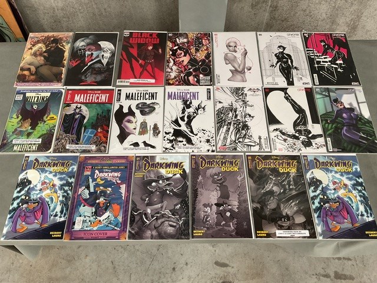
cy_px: 142
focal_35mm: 29
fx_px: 316
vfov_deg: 48.2
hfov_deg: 61.7
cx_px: 188
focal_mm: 3
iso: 50
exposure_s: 1/50
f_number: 1.8
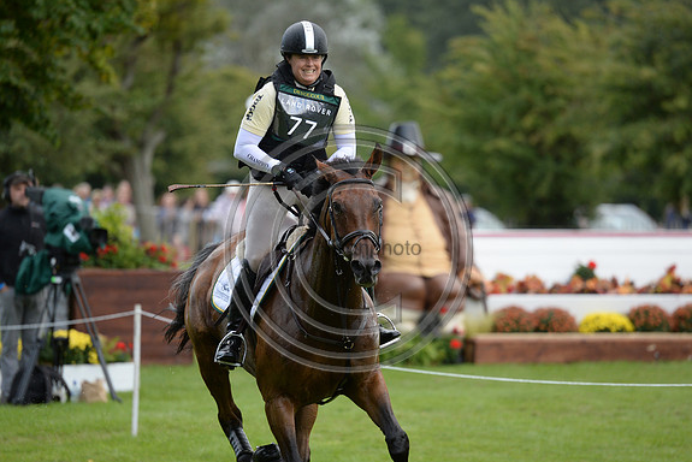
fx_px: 7750
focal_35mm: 403
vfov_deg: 3.4
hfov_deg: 5.1
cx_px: 348
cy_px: 231
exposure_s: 1/800
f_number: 5.6
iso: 1000
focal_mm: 400
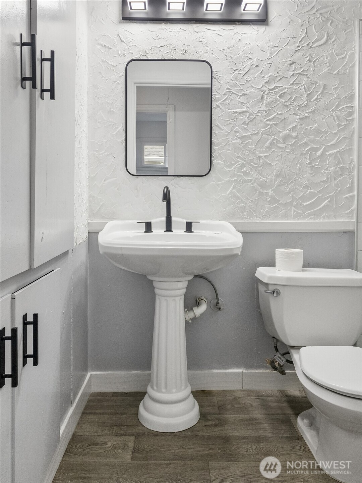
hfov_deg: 53.1
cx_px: 181
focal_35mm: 26
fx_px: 363
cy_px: 242
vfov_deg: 67.3
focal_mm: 4.2
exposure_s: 1/120
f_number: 1.8
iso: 50
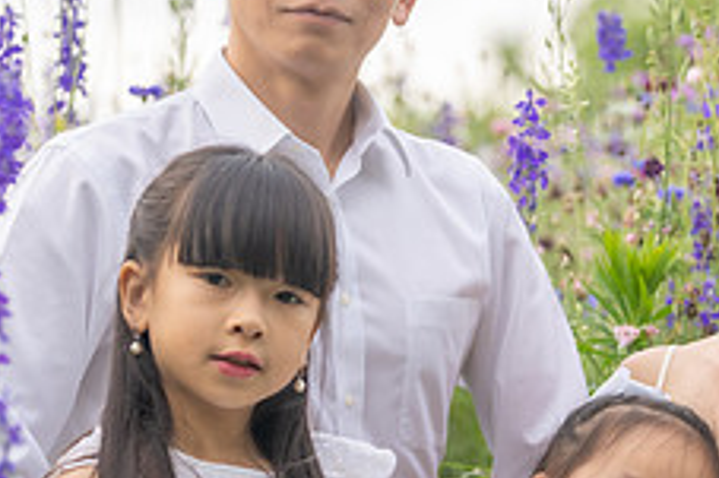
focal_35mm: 276
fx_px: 5508
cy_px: 334
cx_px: 428
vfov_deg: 5.0
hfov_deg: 7.5
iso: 200
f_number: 3.5
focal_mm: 108
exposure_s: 1/400
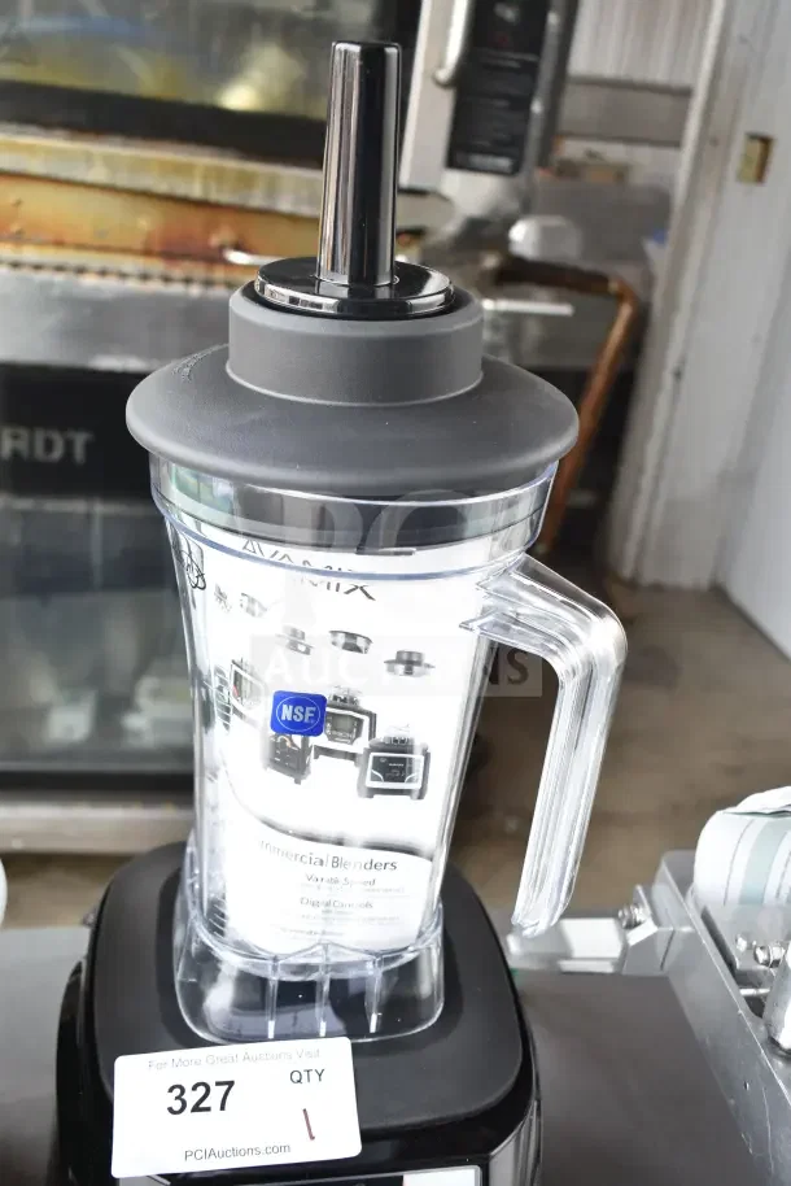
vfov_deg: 53.1
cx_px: 396
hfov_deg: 36.9
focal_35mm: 36
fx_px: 1186
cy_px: 593
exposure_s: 1/60
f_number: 4
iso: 200
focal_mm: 24
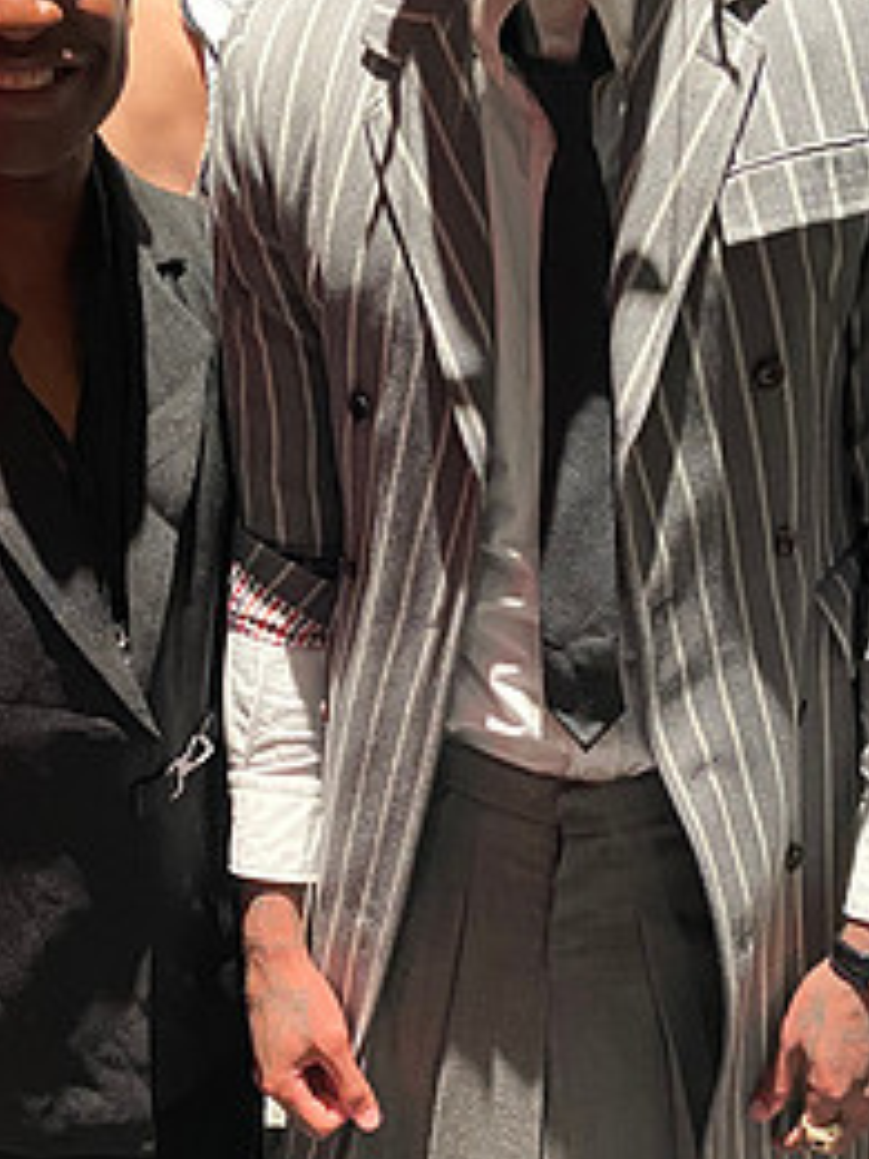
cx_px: 385
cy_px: 740
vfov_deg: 33.0
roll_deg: -0.4
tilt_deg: -25.0
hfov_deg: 25.2
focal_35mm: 58
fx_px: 1941
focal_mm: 4.25
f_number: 1.8
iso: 500
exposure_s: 1/30
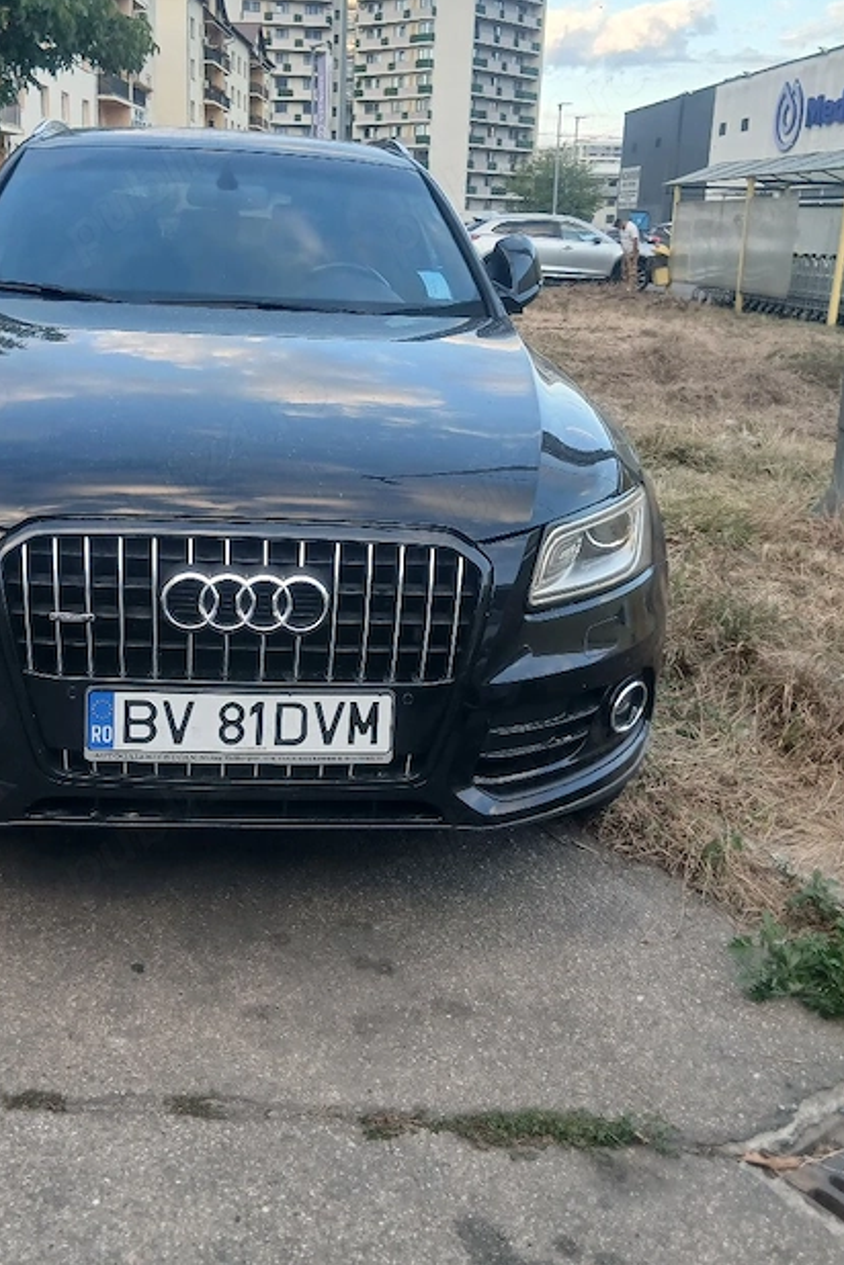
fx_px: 1231
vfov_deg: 54.2
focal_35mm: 35
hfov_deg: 37.4
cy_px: 524
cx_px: 277
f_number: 1.8
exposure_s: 1/50.3
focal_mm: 3.98
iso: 32
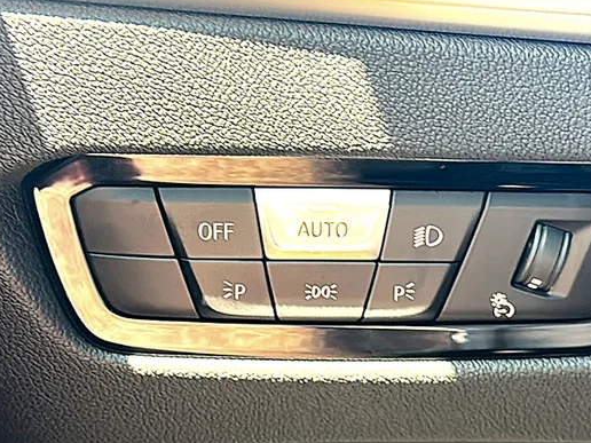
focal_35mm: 61
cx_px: 358
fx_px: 1041
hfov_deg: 31.6
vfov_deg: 24.0
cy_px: 252
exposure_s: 1/40
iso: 125
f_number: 1.78
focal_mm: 6.86
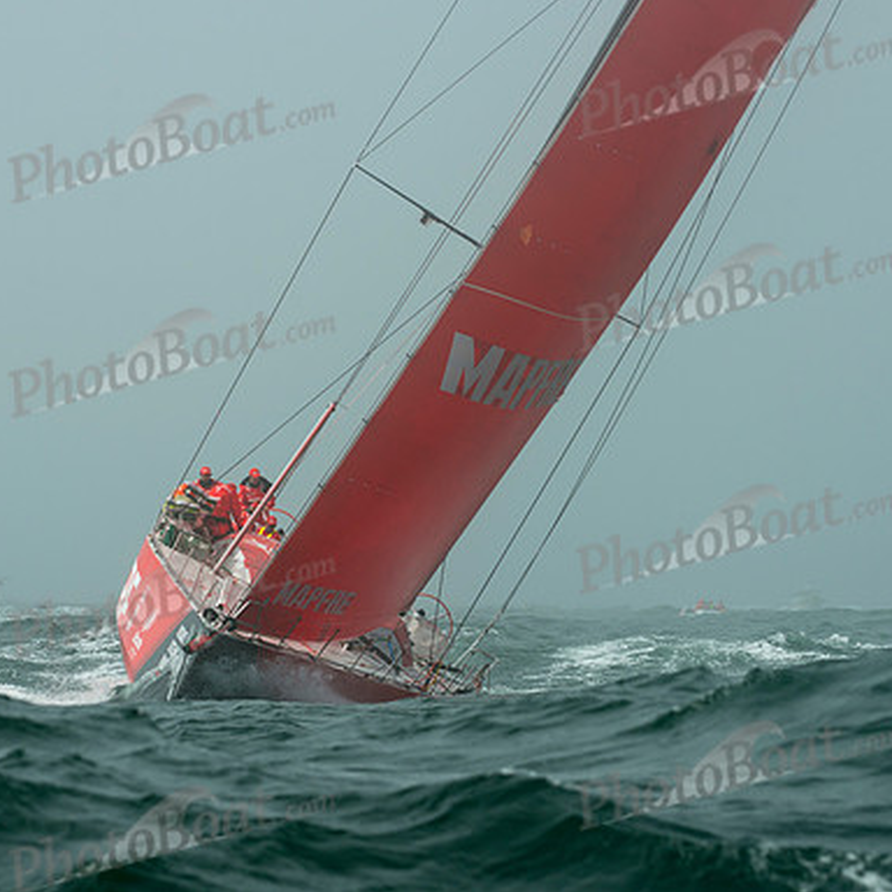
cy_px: 384
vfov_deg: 5.4
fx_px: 9504
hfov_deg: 5.4
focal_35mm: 326
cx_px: 360
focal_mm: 220
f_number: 8
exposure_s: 1/1250
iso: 280
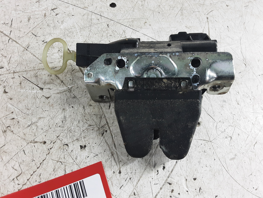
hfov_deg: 65.3
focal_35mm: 27
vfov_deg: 51.4
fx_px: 205
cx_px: 132
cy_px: 99
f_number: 1.9
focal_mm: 2.91
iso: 125
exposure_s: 1/33
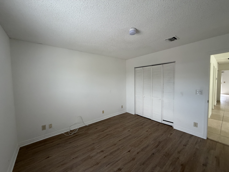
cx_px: 114
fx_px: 93
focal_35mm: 14
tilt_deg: -2.7
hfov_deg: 102.1
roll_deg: +1.5
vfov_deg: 85.7
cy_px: 86
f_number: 2.2
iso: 250
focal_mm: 2.22
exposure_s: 1/121
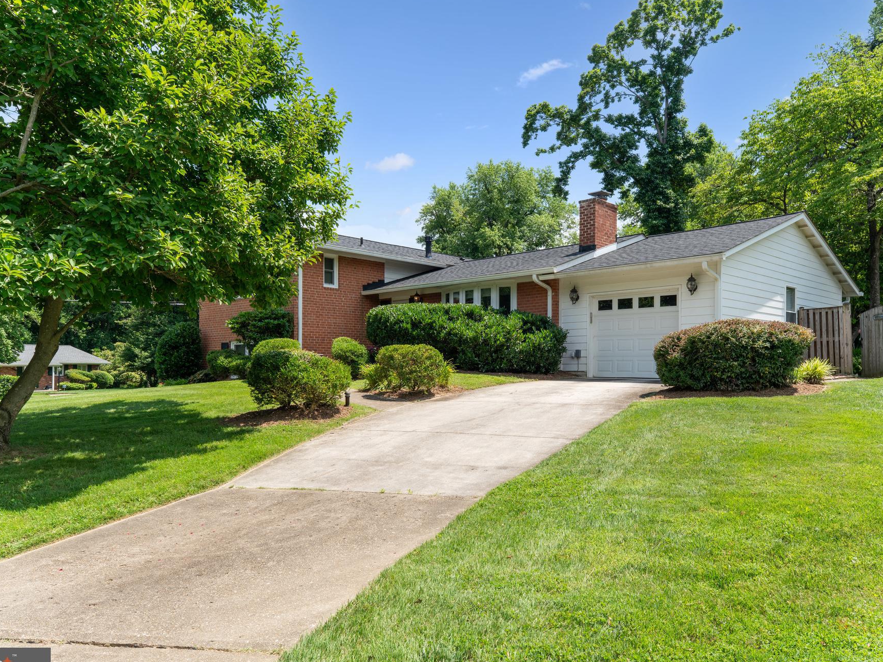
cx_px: 462
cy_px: 335
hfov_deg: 94.4
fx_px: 408
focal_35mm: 16
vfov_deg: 78.1
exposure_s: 1/200
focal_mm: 14
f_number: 8
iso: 200
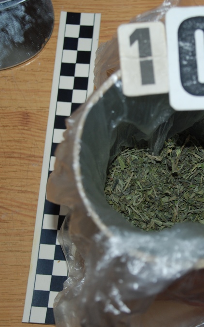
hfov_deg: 17.9
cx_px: 178
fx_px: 638
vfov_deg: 28.7
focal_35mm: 72
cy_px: 164
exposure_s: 1/60
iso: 200
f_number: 4.2
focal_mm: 31
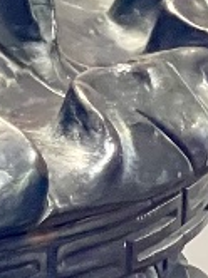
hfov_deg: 3.1
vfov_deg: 4.2
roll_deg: +1.7
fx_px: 3719
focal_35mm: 463
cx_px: -421
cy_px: 615
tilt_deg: -22.1
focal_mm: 7.5
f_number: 2.2
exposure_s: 1/50
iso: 640
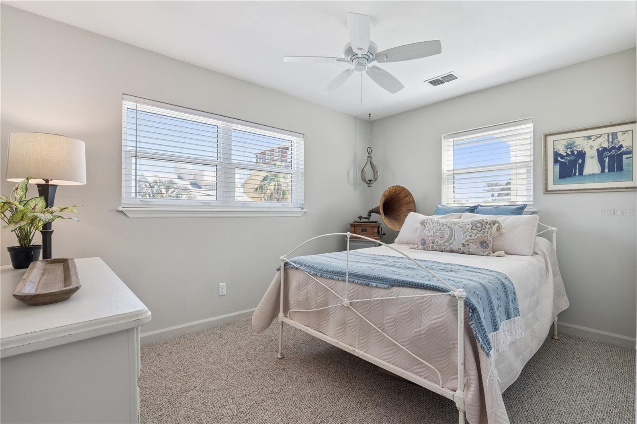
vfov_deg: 73.7
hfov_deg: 96.7
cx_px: 318
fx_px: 283
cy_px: 212
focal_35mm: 16
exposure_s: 1/60
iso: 800
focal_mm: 16
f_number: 10
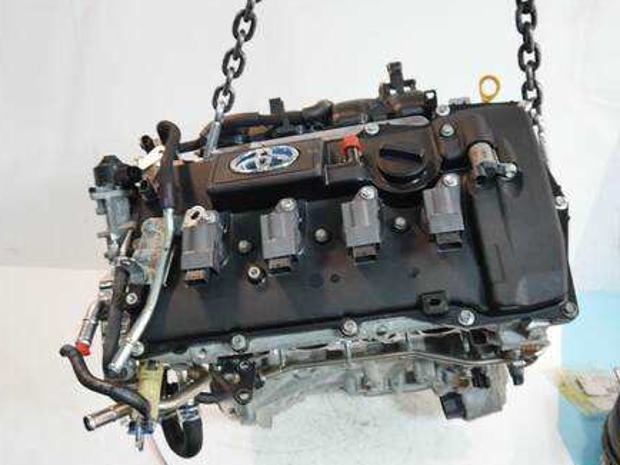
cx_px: 323
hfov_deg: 58.4
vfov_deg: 45.4
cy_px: 252
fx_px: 555
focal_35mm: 31
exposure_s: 1/60
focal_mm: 14
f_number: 3.5
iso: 400
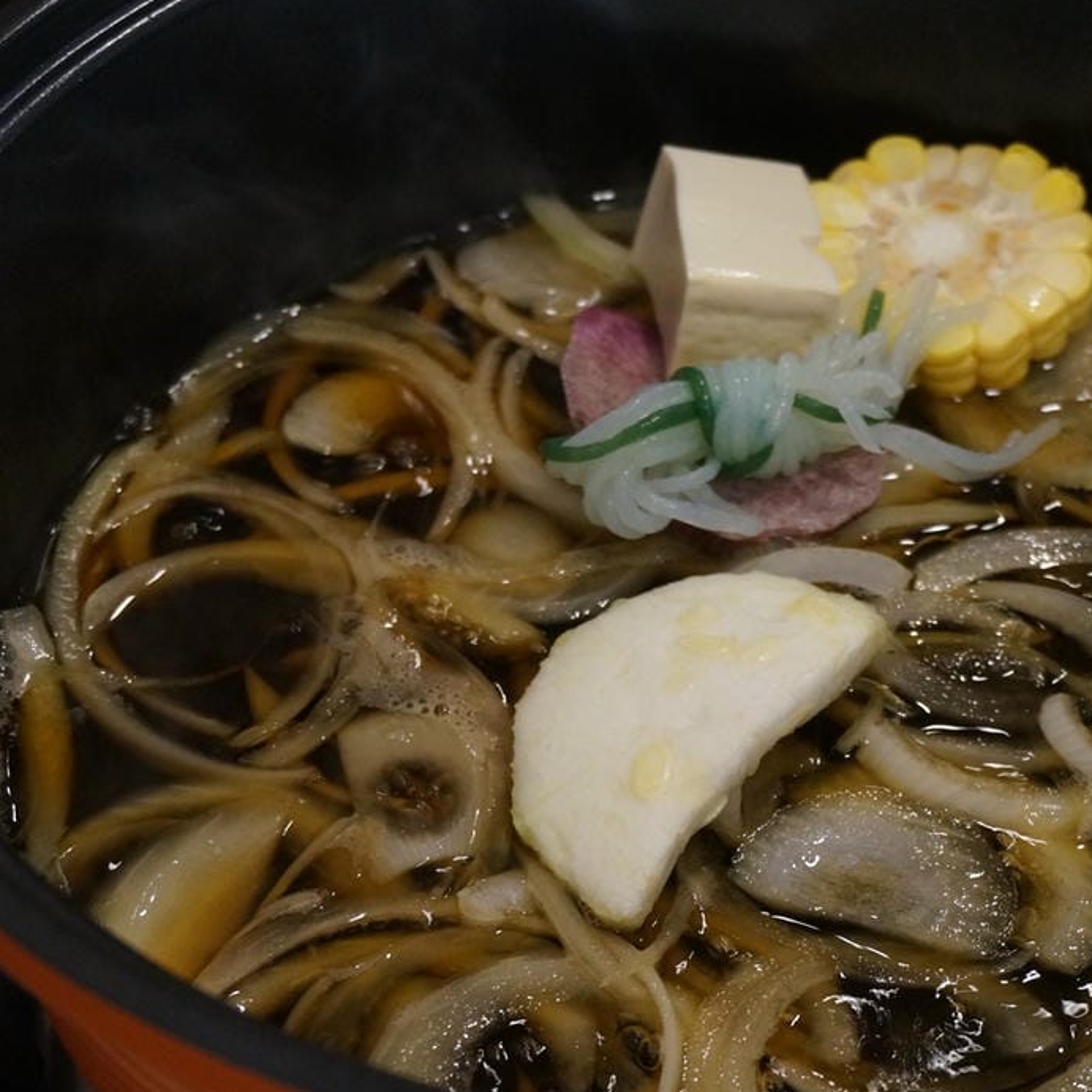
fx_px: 2998
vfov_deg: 20.6
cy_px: 619
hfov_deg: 20.6
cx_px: 667
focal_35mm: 84
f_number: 5.6
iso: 2000
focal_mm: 38
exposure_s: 1/60
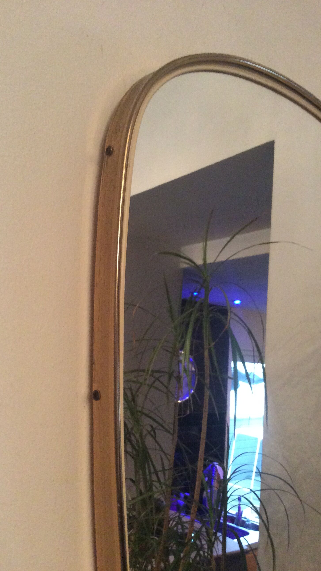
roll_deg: -2.5
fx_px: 530
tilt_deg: +7.0
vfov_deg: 56.6
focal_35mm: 35
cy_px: 287
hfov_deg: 33.7
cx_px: 147
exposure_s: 1/20
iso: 320
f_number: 2.4
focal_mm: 3.3
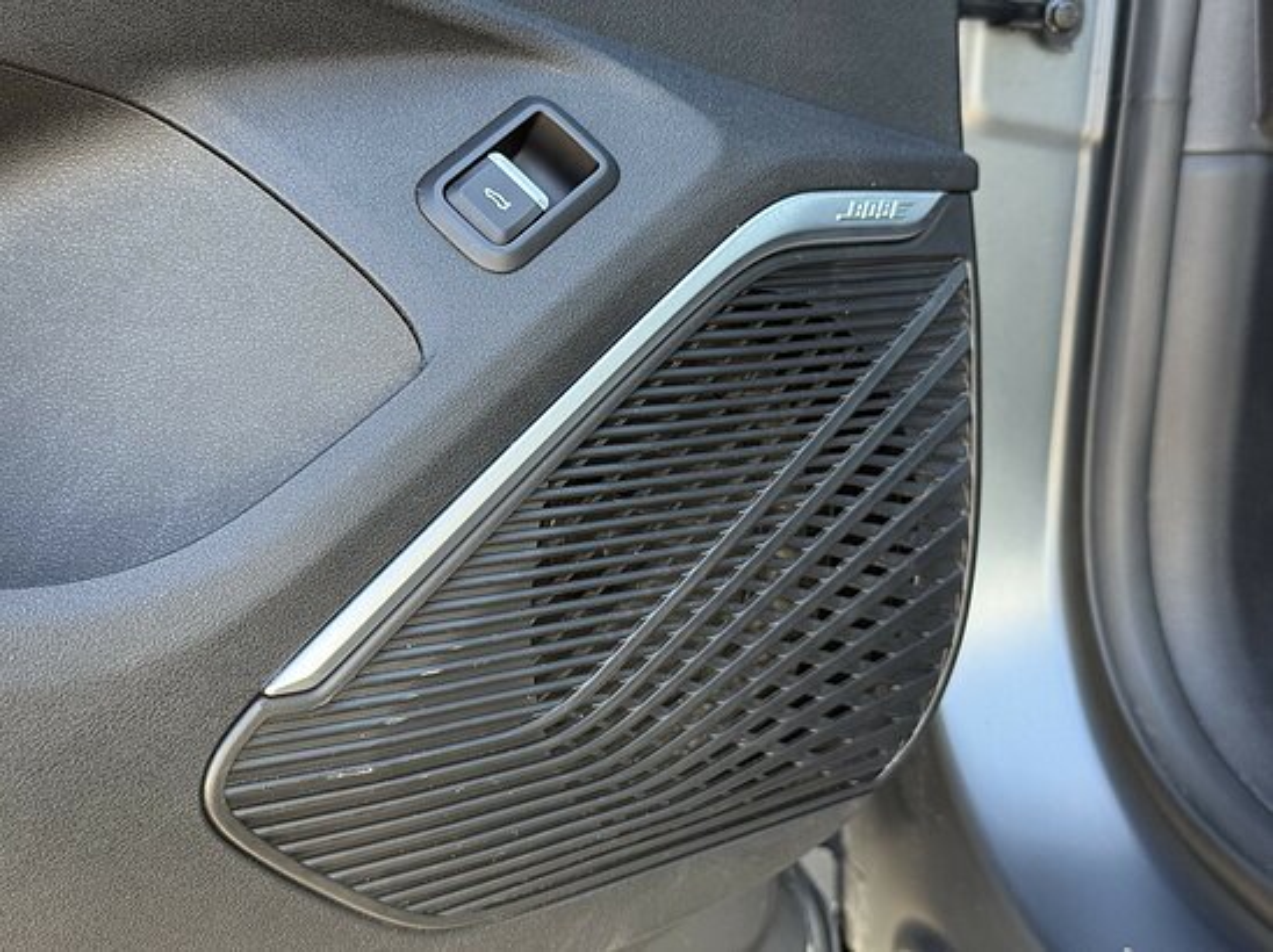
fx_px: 1764
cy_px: 476
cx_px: 636
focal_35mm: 48
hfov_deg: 39.7
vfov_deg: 30.2
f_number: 1.78
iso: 160
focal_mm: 6.76
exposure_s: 1/141
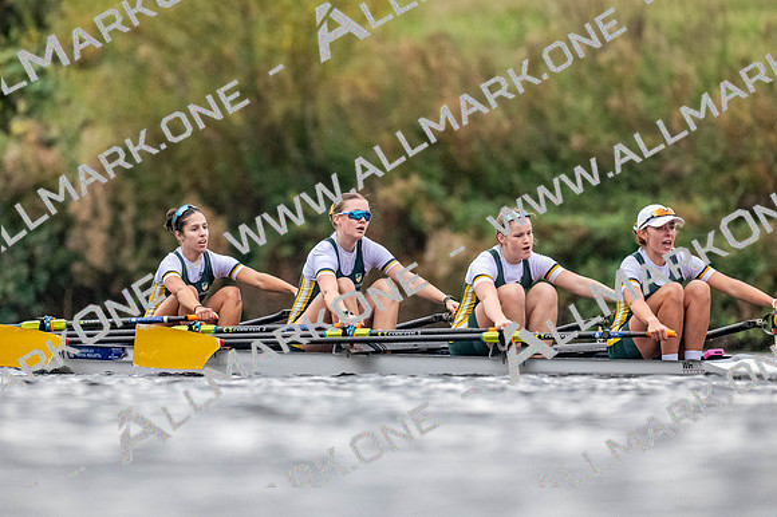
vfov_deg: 1.5
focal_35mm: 900
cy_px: 258
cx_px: 388
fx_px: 19413
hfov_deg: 2.3
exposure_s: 1/2500
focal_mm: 600
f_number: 4
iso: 3600
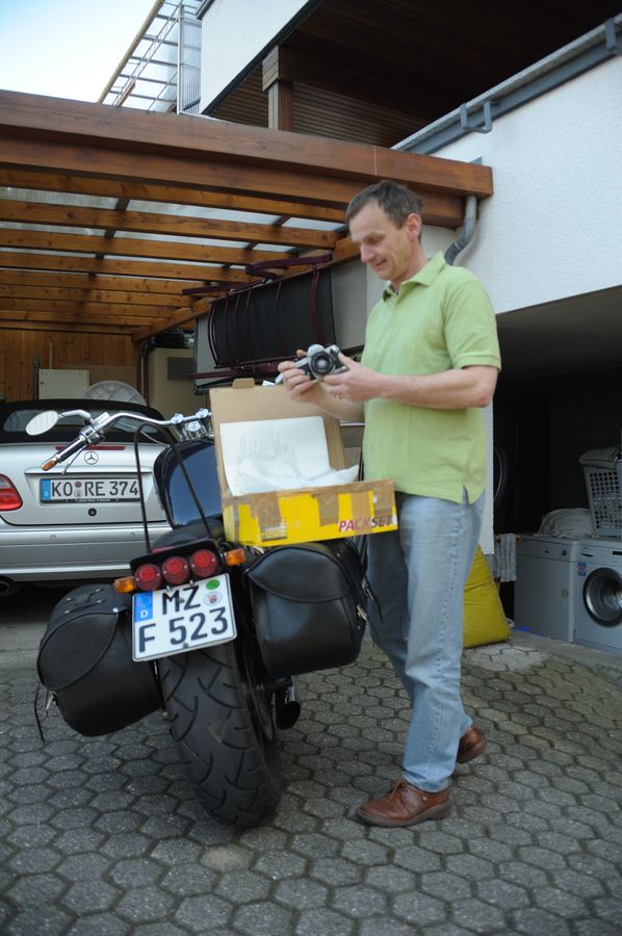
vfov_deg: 65.5
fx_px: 727
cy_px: 468
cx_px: 311
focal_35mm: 28
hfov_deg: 46.3
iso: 400
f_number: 5.6
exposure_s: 1/250
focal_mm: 28
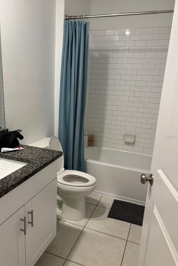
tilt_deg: -15.5
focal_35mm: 28
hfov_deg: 46.3
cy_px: 137
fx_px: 208
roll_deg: -4.6
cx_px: 77
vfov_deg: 65.5
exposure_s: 1/60
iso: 160
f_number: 1.6
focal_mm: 5.96
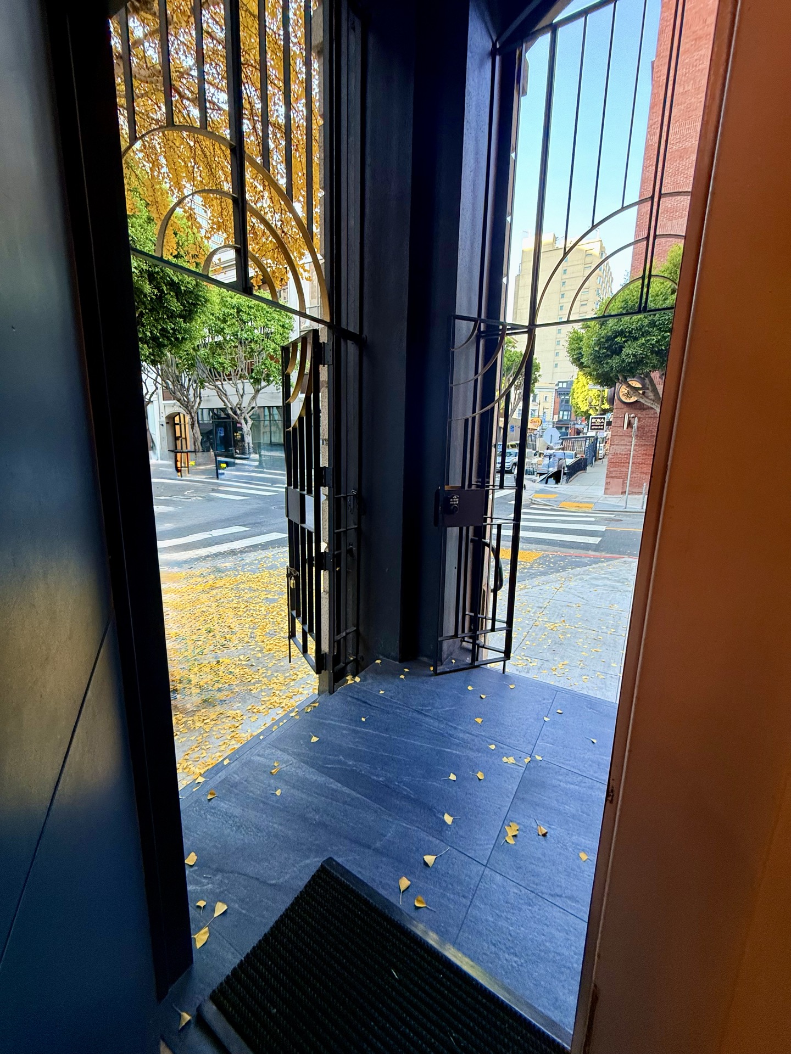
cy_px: 527
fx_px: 427
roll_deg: -2.1
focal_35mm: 14
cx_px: 396
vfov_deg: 102.1
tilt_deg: -11.6
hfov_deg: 85.7
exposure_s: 1/120
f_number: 2.2
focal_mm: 2.22
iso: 160
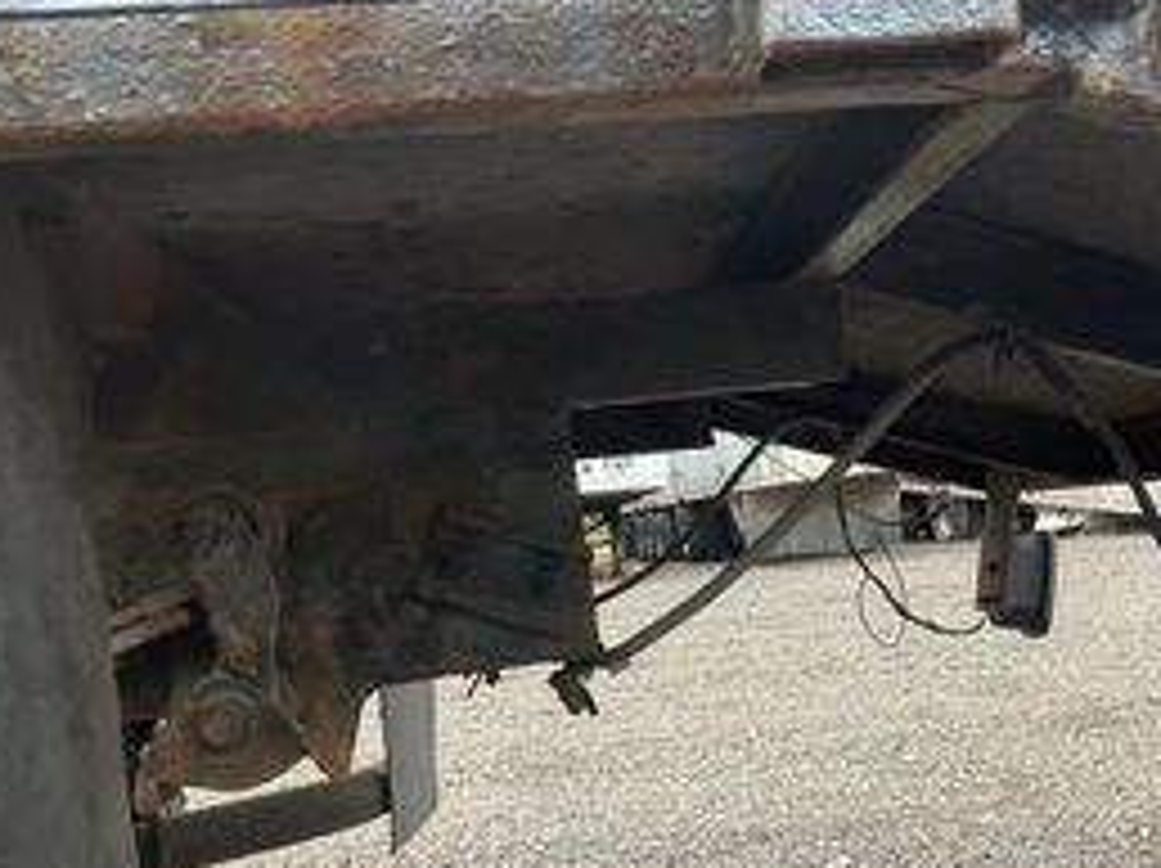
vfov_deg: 32.0
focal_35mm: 45
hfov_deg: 40.9
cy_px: 531
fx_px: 1508
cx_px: 873
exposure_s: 1/122
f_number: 1.8
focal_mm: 3
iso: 20
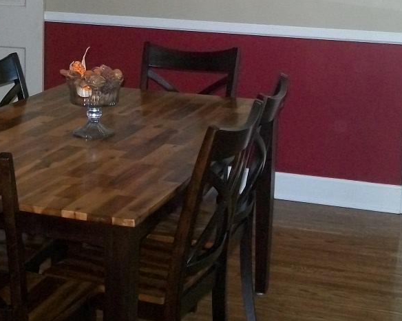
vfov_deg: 19.4
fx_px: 916
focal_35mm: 77
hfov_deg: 24.4
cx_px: 81
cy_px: 8
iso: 160
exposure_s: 1/60
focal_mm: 6
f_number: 2.7
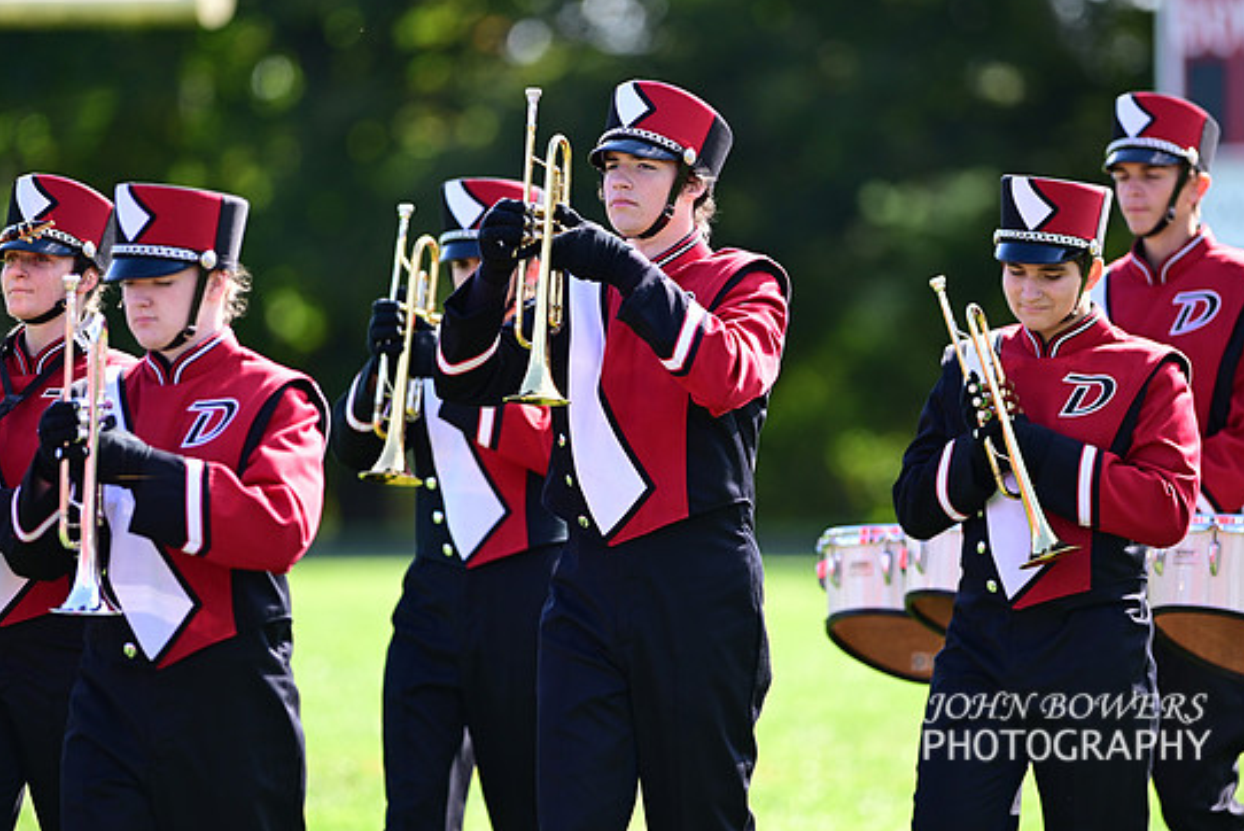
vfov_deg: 4.3
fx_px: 11098
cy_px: 414
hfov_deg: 6.4
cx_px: 620
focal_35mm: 321
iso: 500
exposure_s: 1/1600
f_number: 2.8
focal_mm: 300
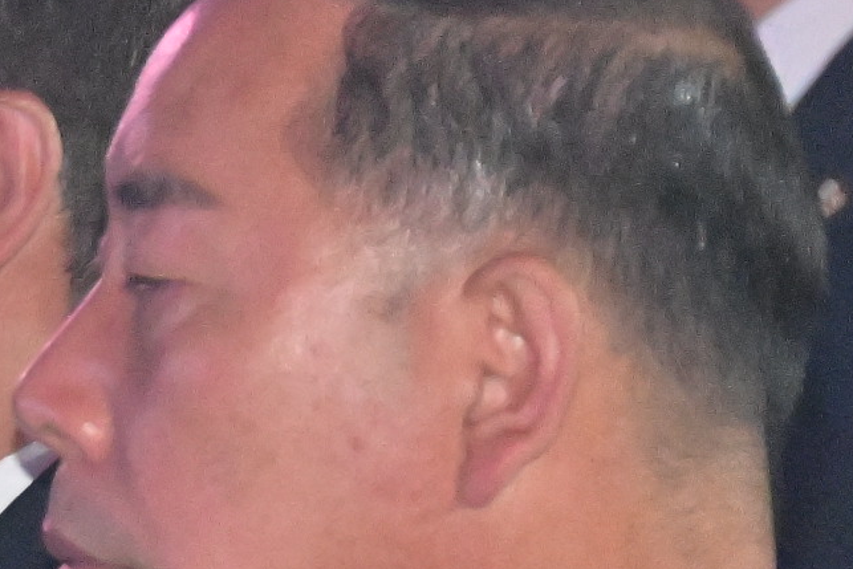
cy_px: 1127
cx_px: -1130
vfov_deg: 1.5
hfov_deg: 2.2
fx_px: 22063
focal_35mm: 931
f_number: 6.3
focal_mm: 145
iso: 8000
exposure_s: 1/200
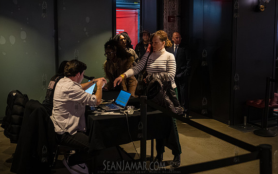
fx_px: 303
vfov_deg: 31.9
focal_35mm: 40
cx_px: 154
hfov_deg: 49.2
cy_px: 74
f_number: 2.8
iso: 12800
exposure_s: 1/250
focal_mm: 35
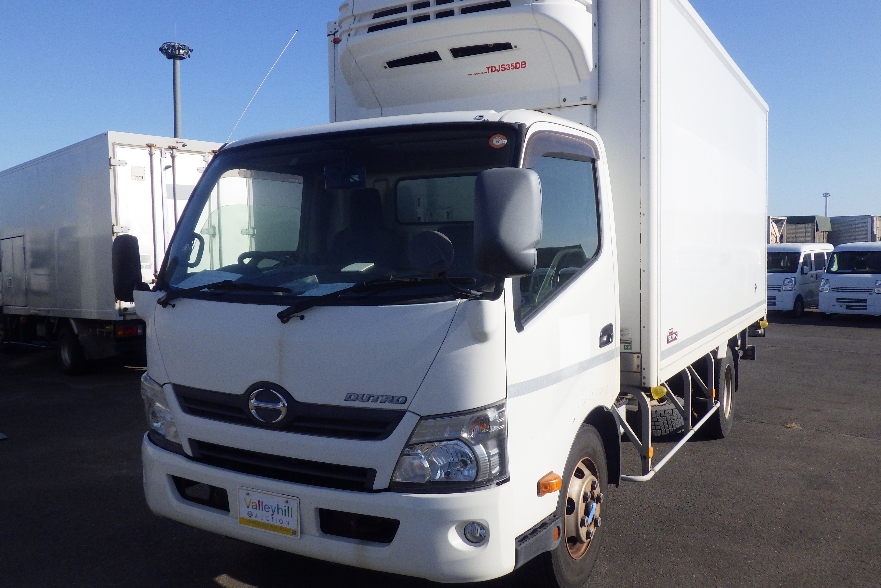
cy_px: 281
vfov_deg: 43.6
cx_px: 447
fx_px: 734
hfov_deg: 61.9
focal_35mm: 30
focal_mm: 5
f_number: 4.2
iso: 250
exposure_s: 1/2000
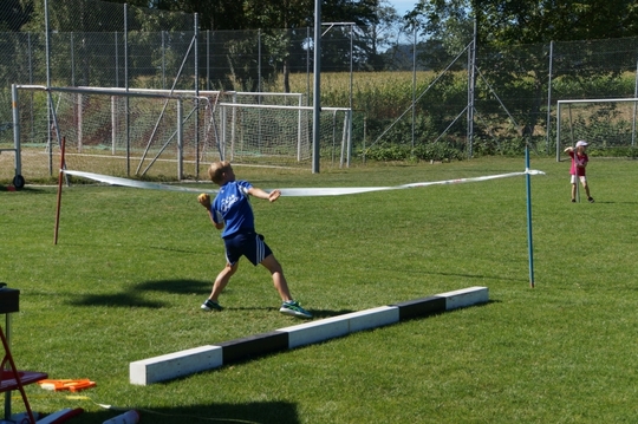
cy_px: 212
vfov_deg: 20.1
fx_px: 1195
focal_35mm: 68
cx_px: 319
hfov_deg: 29.9
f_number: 4.5
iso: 250
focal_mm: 45
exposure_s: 1/2000
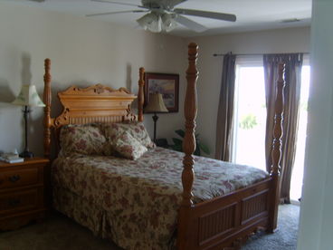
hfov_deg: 52.6
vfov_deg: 40.7
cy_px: 125
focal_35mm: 35
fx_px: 337
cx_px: 166
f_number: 2.8
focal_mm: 7.4
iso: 64
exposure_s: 1/30
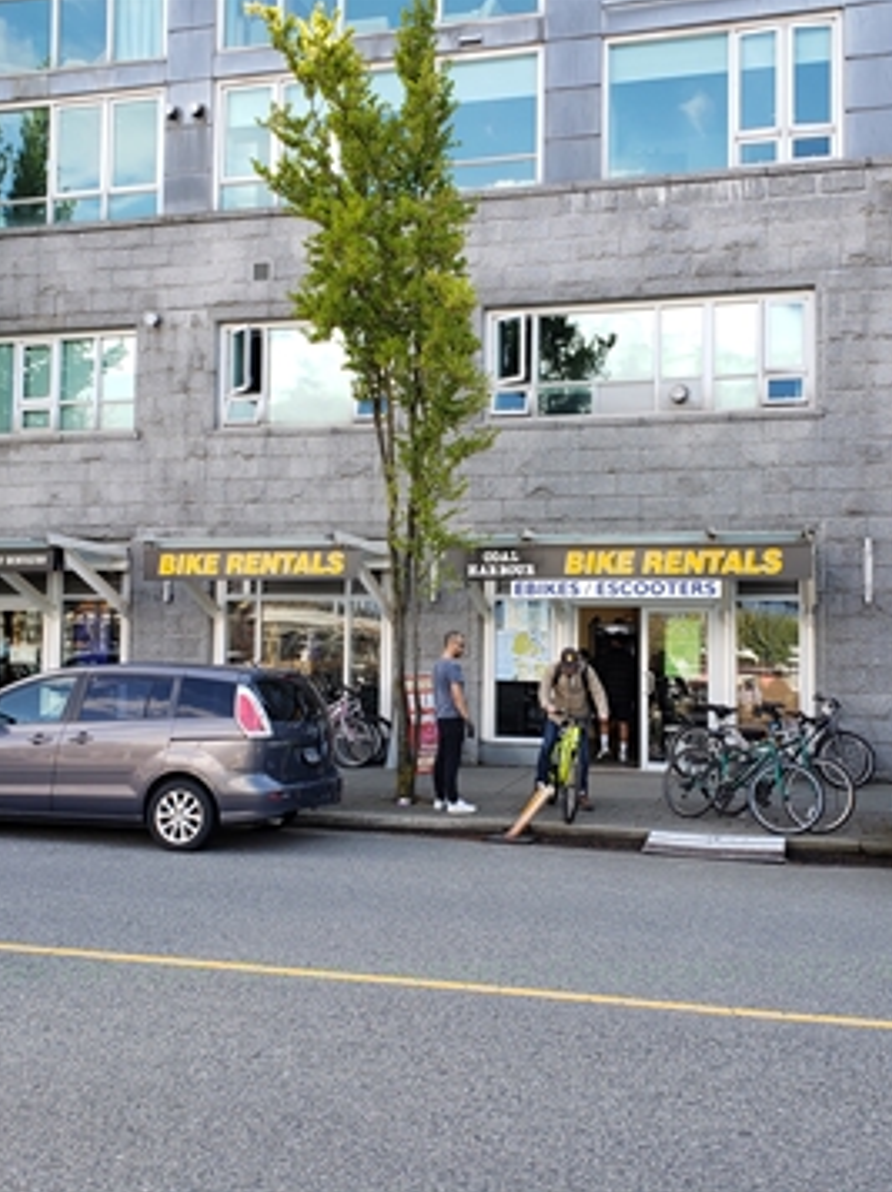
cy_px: 594
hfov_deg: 40.5
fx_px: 1205
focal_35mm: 35
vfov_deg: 52.7
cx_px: 535
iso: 50
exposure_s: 1/227
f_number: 2.4
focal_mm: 4.3
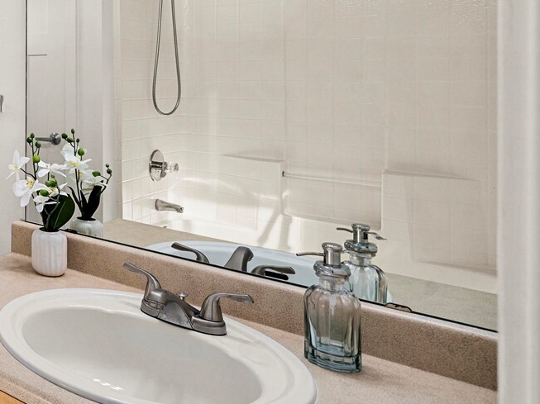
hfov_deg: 35.9
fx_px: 546
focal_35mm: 35
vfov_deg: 39.2
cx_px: -158
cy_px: 84
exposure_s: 1/30
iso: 160
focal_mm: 14
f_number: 6.7
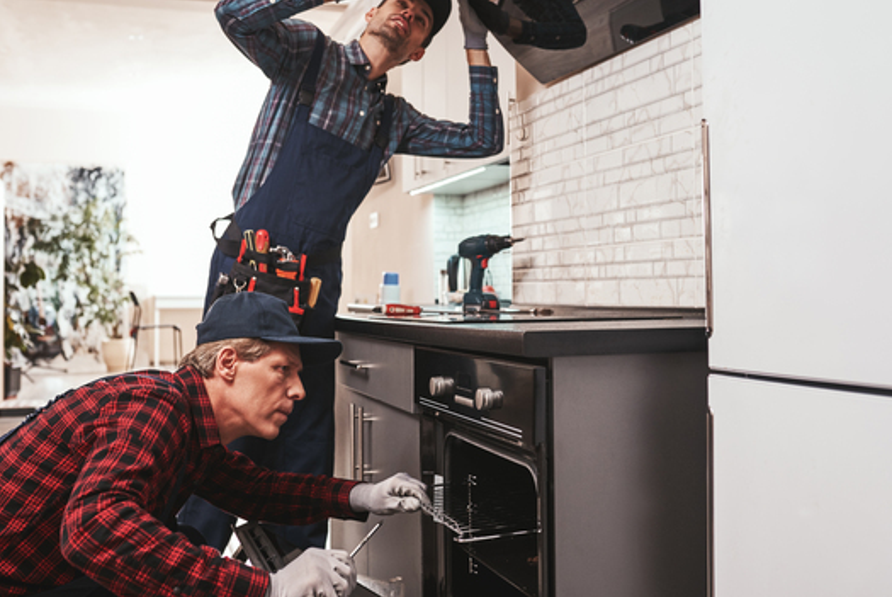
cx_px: 450
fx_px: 992
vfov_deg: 33.4
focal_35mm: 40
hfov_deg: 48.4
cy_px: 270
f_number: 4
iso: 320
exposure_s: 1/100
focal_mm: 35
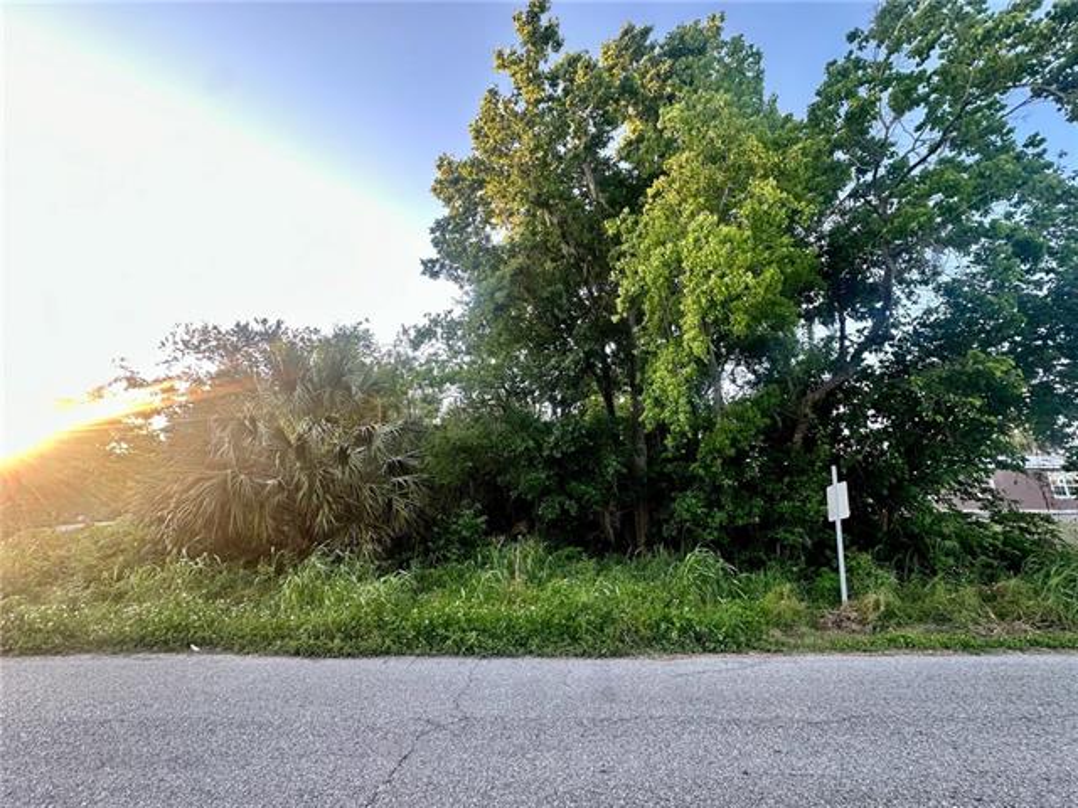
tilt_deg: +15.2
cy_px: 404
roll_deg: -0.1
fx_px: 436
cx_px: 539
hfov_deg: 102.1
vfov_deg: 85.7
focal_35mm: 14
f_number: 2.2
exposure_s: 1/99
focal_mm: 2.22
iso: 64
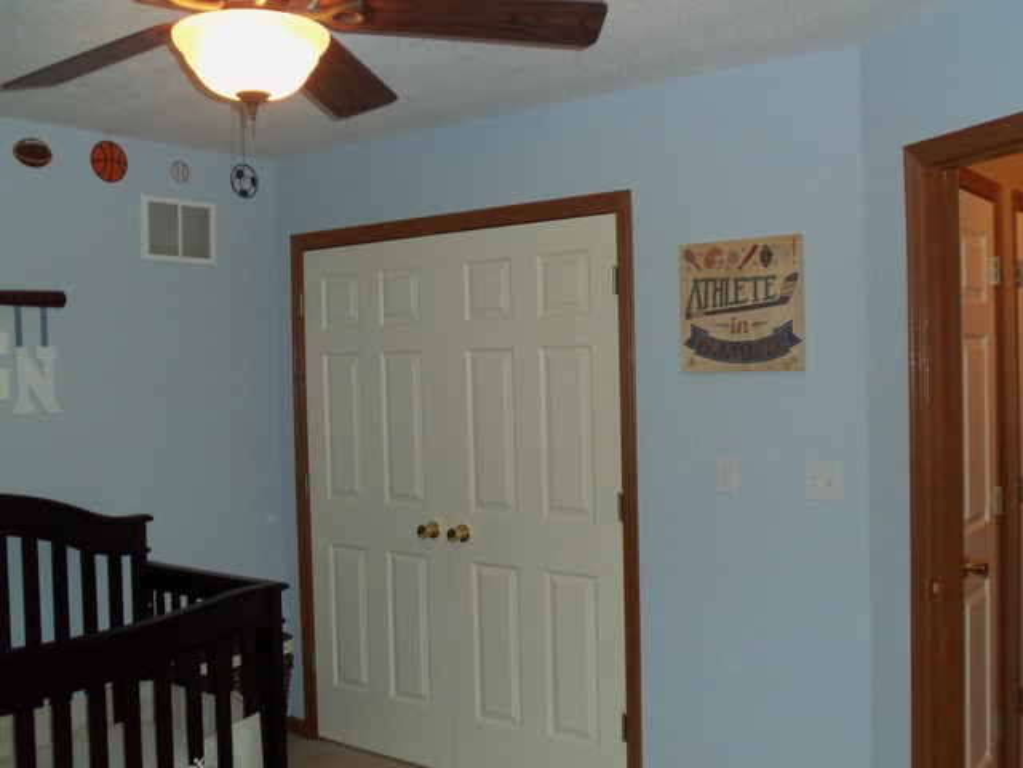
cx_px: 512
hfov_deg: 49.0
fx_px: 1123
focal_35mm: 38
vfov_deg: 37.7
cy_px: 384
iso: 125
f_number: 3.7
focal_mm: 6.7
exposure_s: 1/30
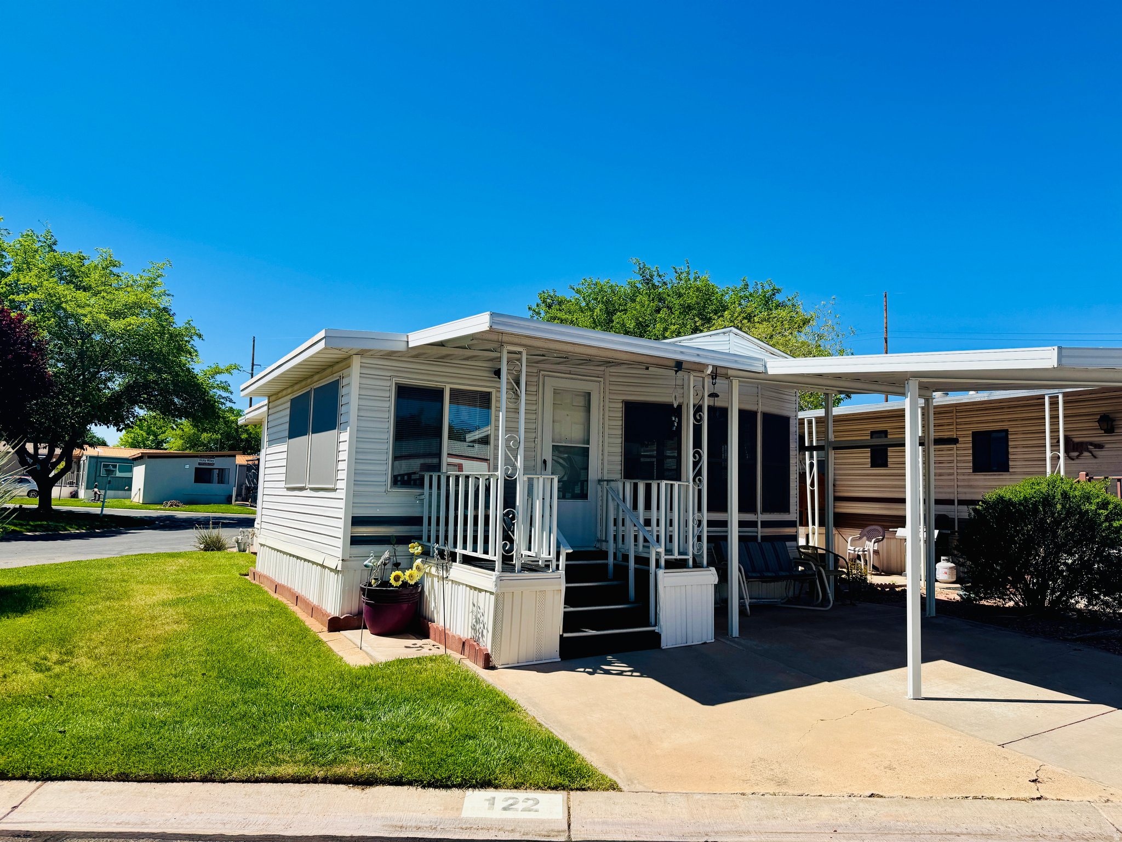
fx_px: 778
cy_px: 421
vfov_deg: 56.8
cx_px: 561
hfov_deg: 71.6
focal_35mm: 24
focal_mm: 6.76
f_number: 1.78
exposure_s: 1/5814
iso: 80
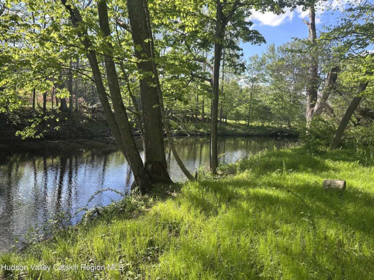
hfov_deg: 71.6
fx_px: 259
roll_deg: -2.7
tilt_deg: -5.0
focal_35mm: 24
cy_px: 140
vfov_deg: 56.8
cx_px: 187
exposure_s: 1/810
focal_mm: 6.86
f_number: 1.78
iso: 80
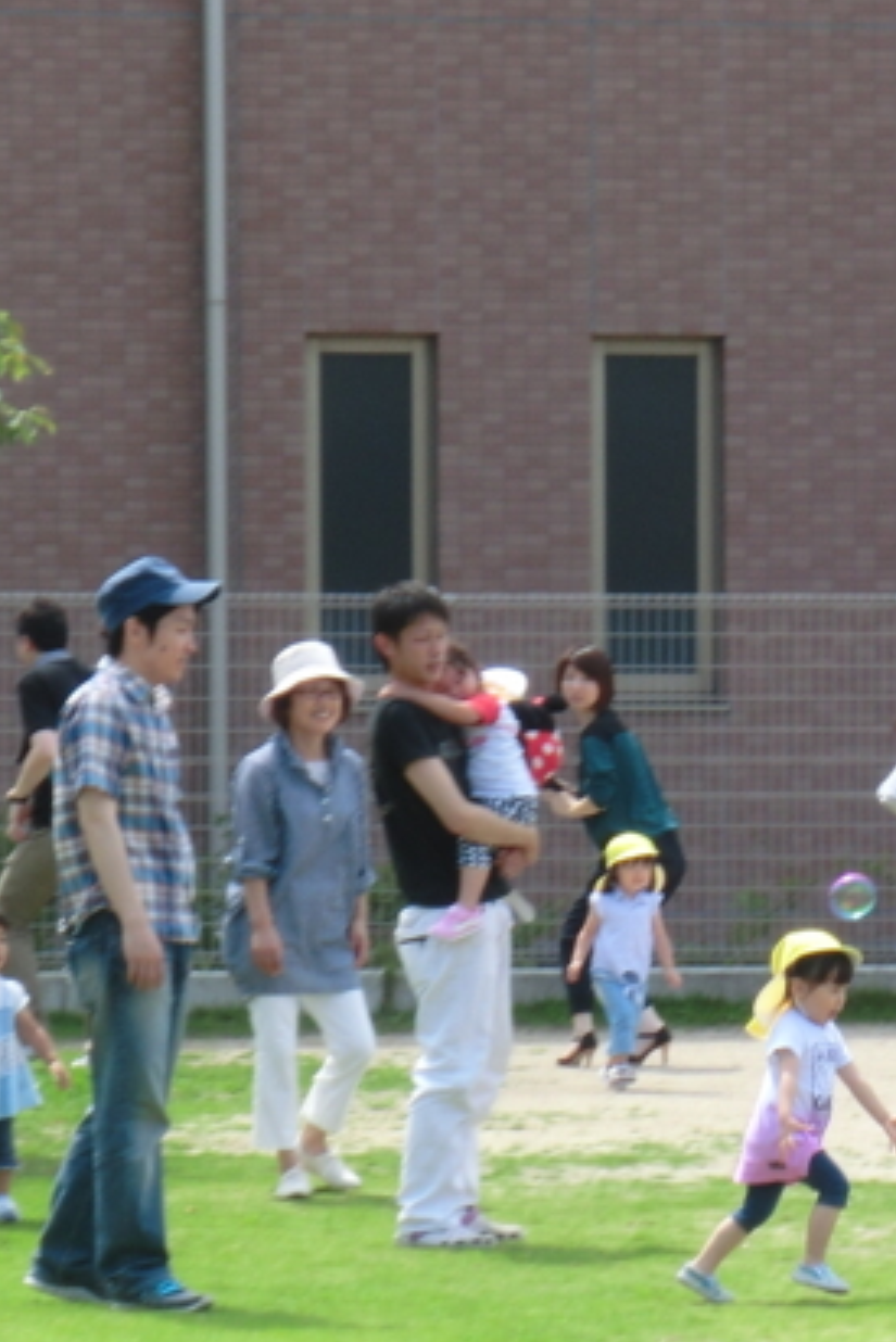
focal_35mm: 279
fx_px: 10406
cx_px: 1235
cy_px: 645
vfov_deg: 7.4
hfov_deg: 4.9
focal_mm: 19.1
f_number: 4.4
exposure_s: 1/250
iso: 100
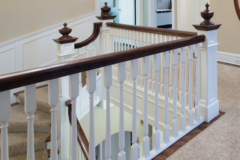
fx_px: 200
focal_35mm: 30
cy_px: -1
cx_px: 252
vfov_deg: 38.6
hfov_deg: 48.2
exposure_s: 1.5
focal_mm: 14
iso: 100
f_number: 8
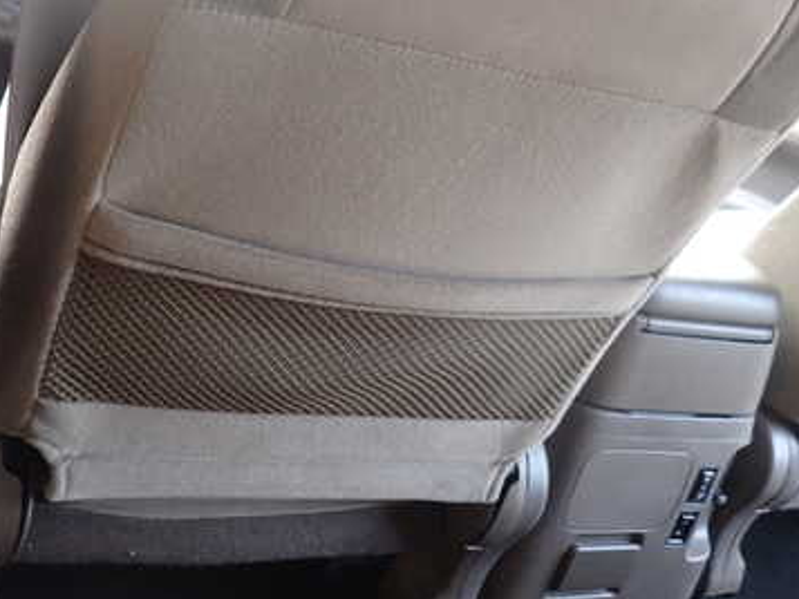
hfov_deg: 44.6
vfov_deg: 33.8
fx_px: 970
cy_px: 161
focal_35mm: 42
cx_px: 333
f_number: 2
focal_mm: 4.5
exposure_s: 1/60
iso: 200
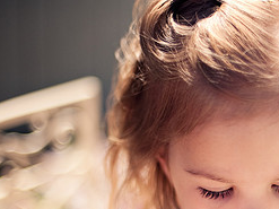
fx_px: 910
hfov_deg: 16.9
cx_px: 306
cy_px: 191
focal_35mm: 113
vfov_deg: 13.0
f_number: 1.4
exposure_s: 1/8000
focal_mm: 50
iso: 200
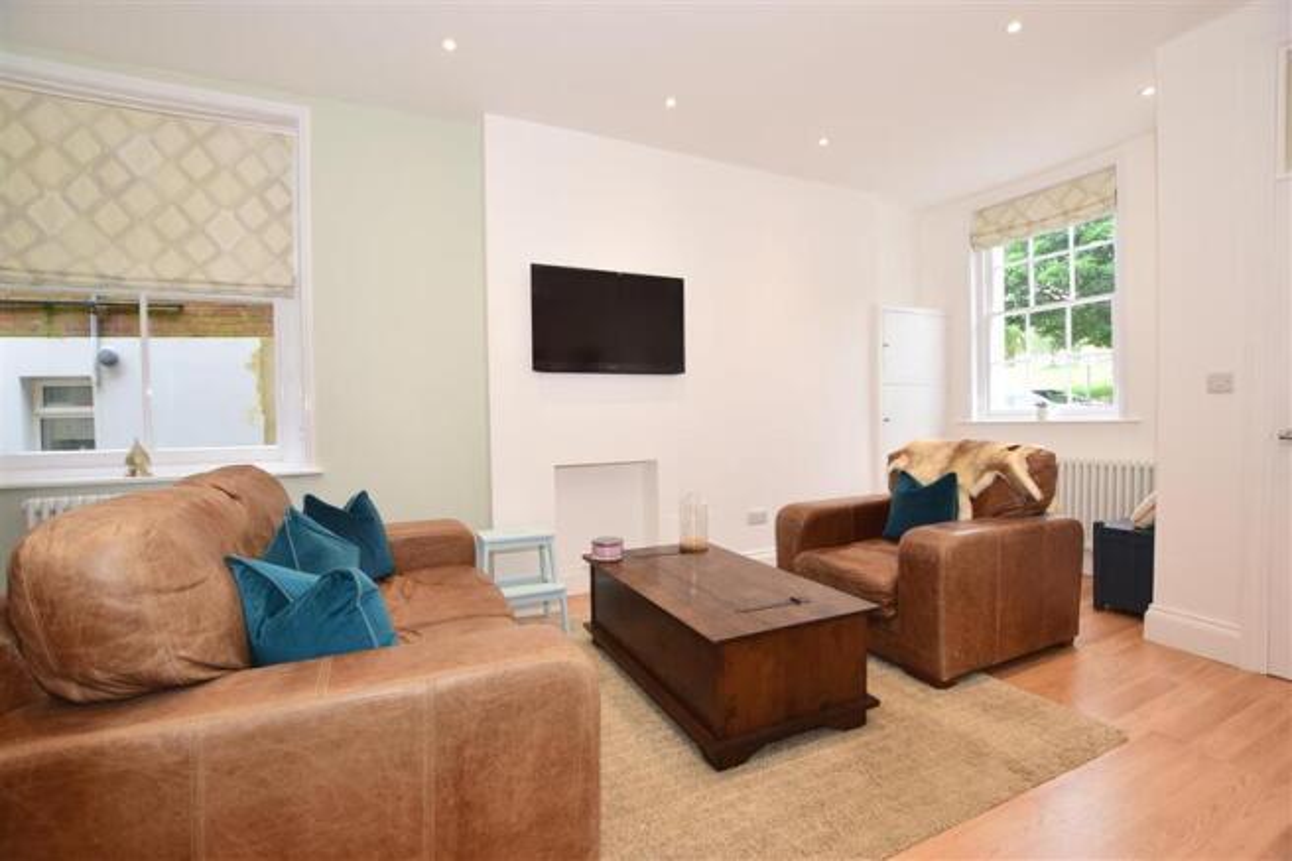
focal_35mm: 15
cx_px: 646
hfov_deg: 100.4
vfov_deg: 77.3
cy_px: 430
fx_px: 538
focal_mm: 10
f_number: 5
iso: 200
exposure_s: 1/50
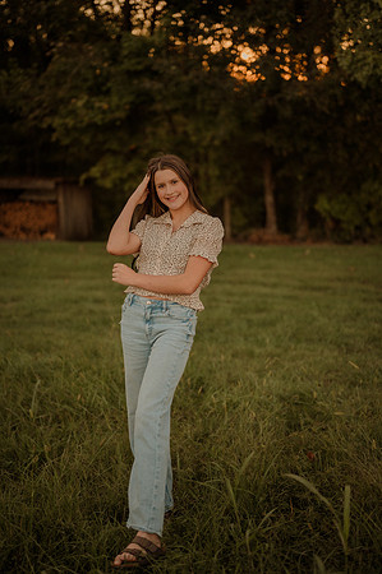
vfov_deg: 39.6
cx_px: 191
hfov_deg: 26.9
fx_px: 798
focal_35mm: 50
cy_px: 287
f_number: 2
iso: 250
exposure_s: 1/400
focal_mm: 50
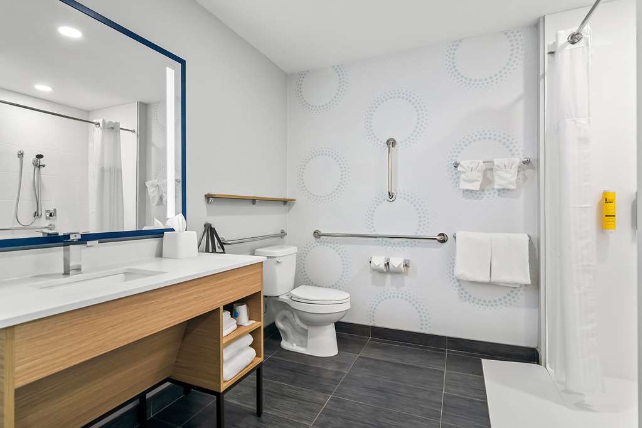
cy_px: 214
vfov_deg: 72.1
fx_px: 294
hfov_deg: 95.0
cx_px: 321
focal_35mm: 16
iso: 200
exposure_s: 1/13
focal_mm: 11
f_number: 5
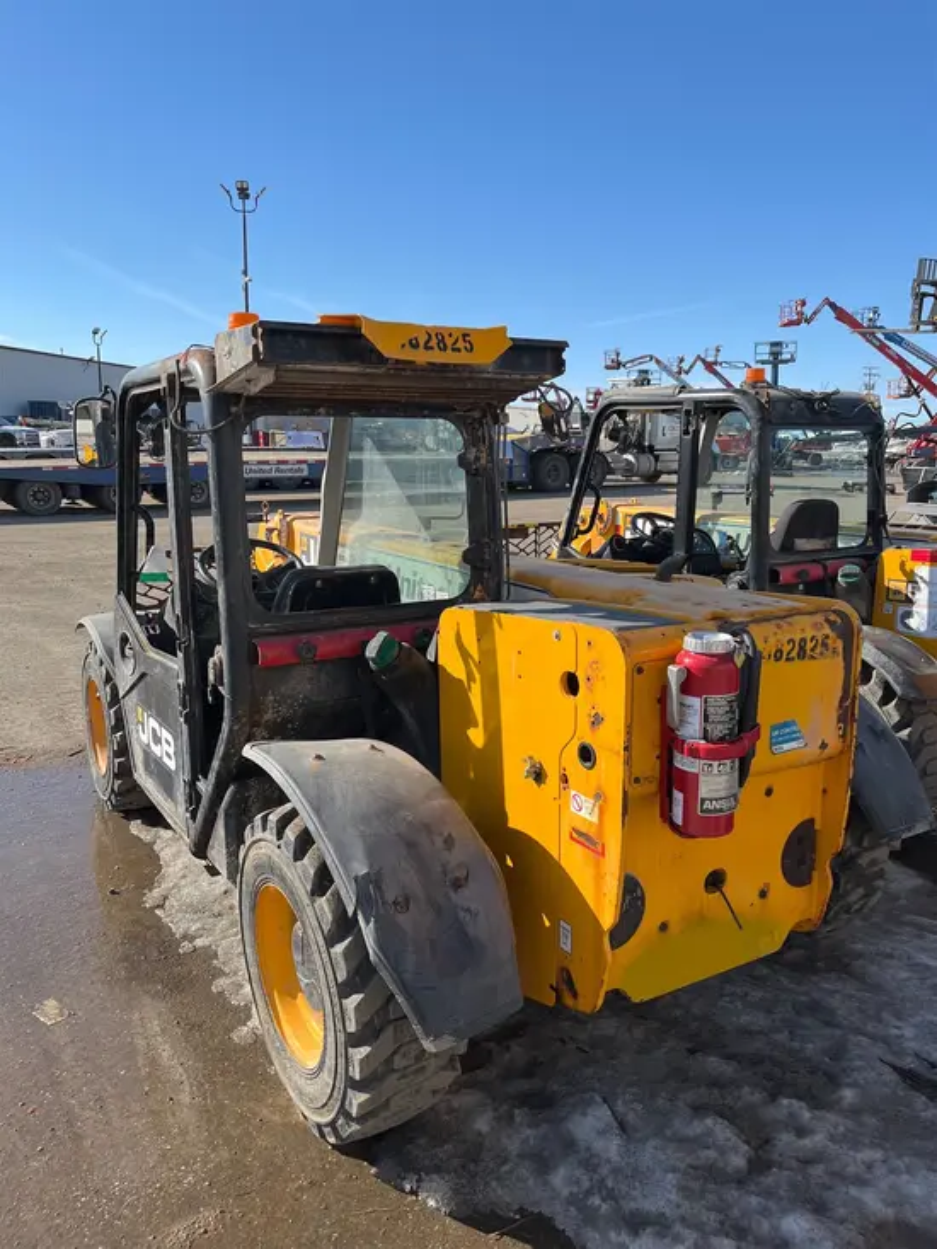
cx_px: 468
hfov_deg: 53.1
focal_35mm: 26
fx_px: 938
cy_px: 624
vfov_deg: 67.3
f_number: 1.6
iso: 50
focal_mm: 5.1
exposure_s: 1/2899
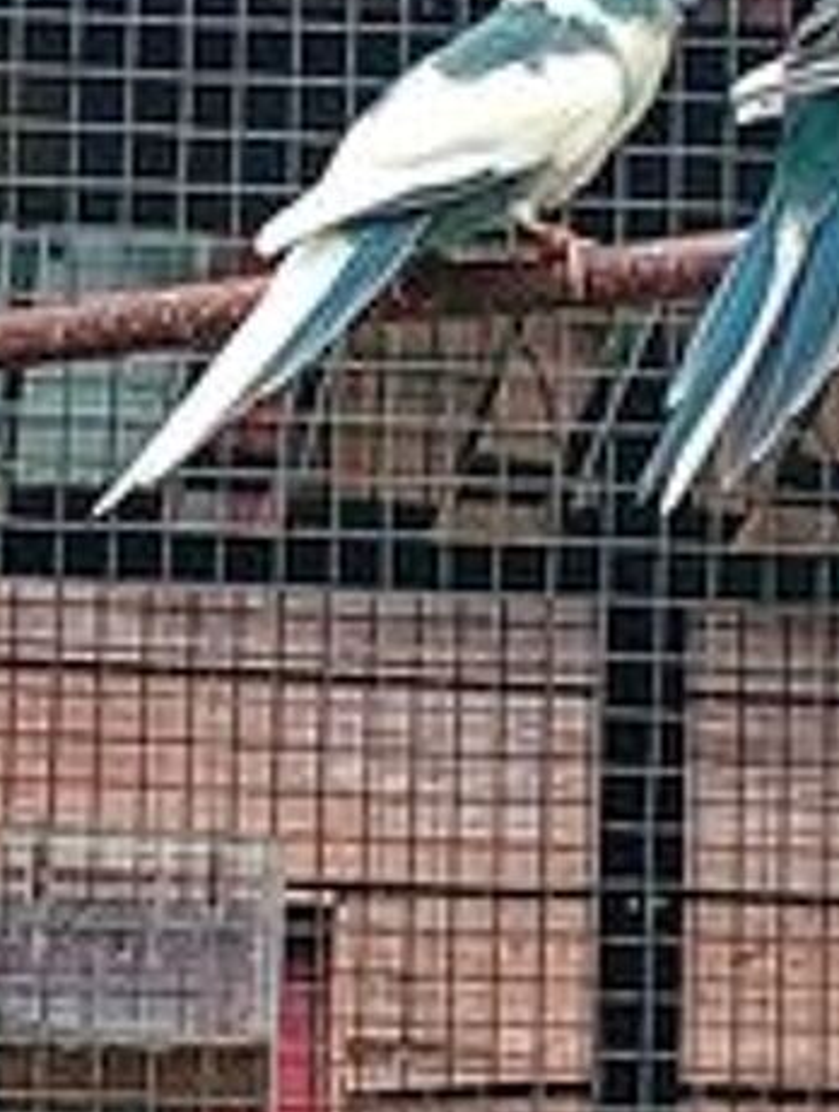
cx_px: 335
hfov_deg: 6.9
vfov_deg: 9.2
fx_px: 6919
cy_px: 499
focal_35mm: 215
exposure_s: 1/33.3
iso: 175
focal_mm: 3.96
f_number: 1.8
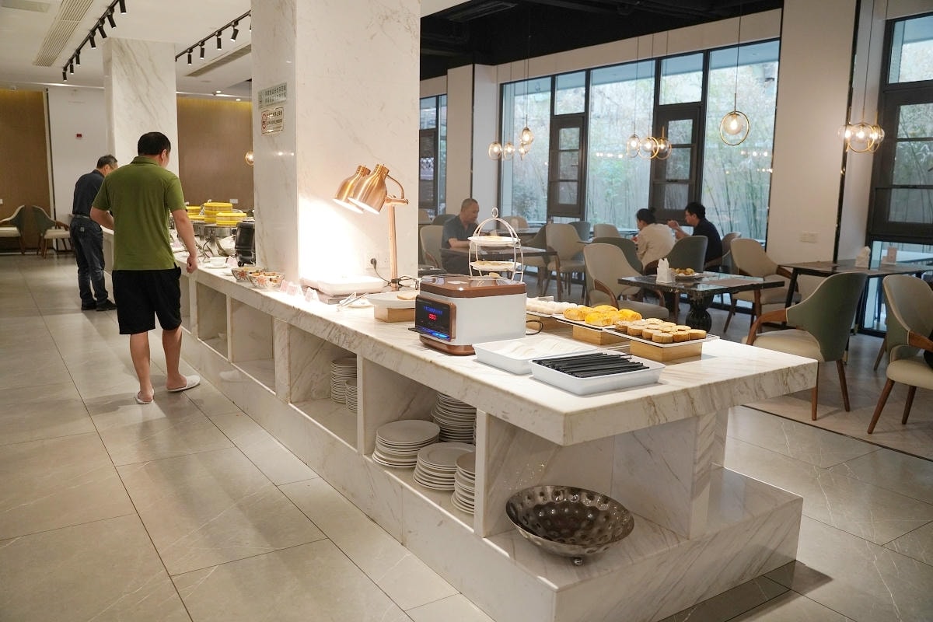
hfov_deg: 65.5
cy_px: 311
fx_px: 726
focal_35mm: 28
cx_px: 466
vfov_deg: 46.4
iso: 1600
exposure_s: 1/160
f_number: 3.2
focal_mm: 28
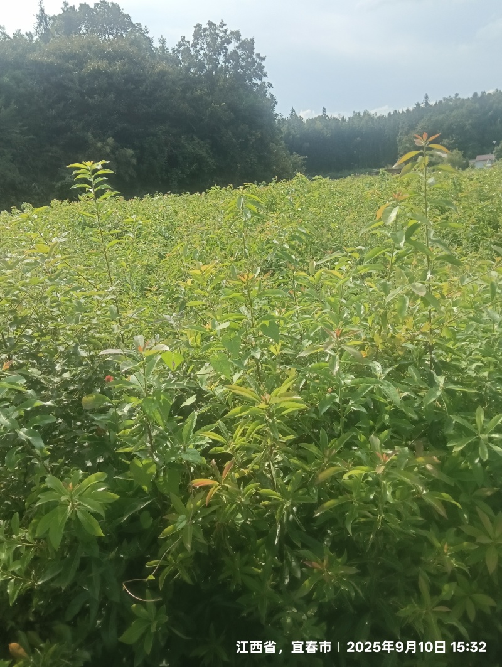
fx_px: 521
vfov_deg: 65.3
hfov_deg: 51.5
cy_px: 334
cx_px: 251
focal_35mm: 27
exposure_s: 1/865
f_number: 1.8
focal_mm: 3.98
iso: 50
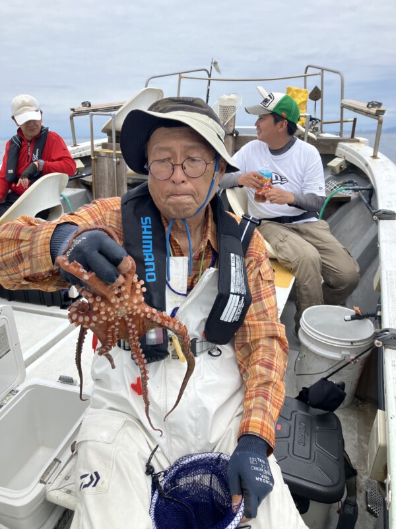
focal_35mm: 28
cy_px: 264
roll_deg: -1.6
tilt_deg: -14.5
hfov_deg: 49.7
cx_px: 198
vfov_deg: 63.4
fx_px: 427
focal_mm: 3.99
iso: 32
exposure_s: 1/1946
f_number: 1.8
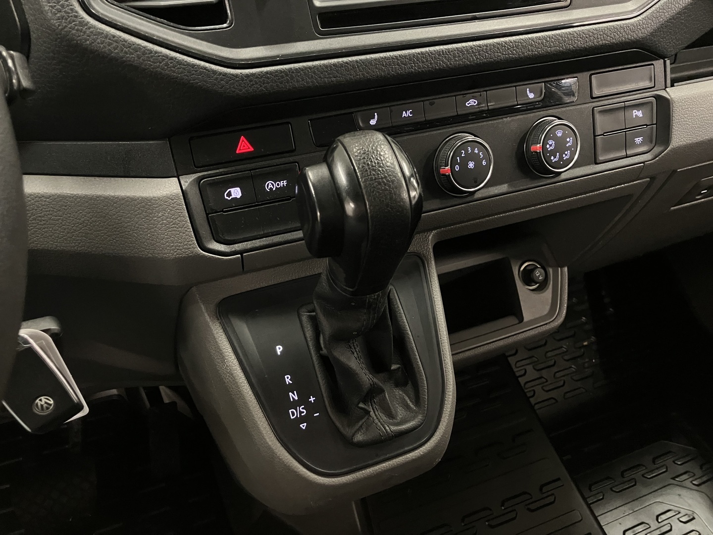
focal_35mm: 28
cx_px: 356
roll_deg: +0.4
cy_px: 268
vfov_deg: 49.7
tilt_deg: -38.2
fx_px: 577
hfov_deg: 63.4
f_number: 1.8
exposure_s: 1/30
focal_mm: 3.99
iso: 400
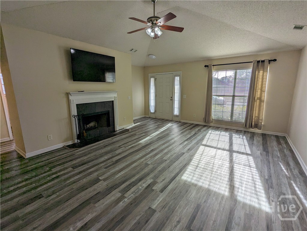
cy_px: 116
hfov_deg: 94.5
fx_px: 142
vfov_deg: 78.1
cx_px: 154
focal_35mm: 16
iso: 31
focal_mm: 2.35
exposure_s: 1/378
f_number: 2.2
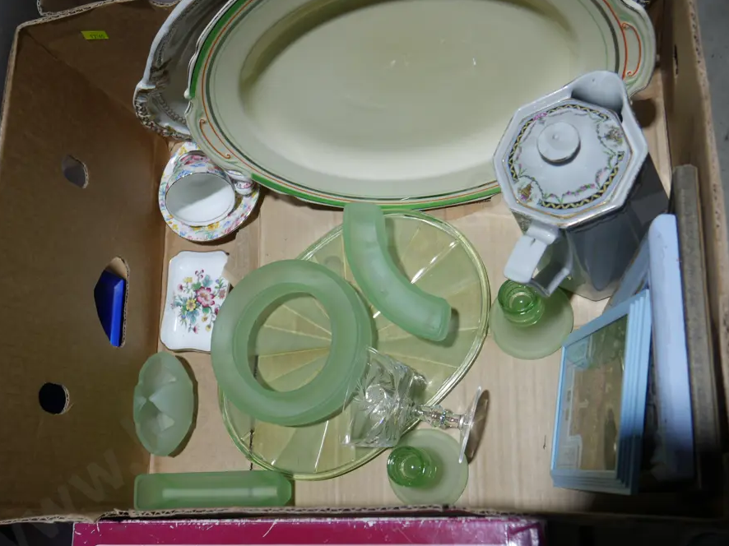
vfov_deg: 38.6
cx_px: 320
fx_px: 779
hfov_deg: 50.0
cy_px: 313
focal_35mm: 37
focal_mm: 16
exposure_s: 1/125
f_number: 4
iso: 200
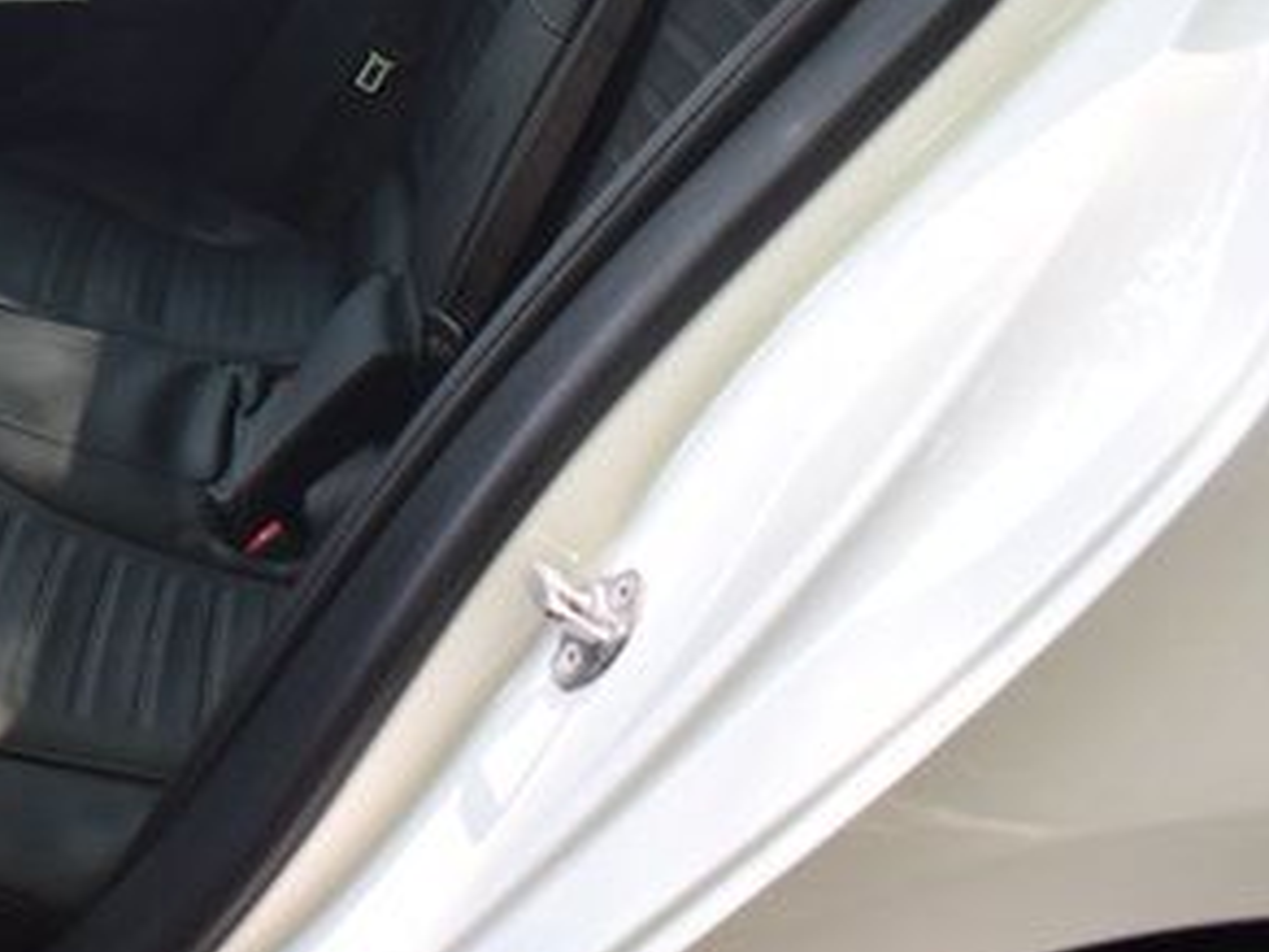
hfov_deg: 31.4
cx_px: 22
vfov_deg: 25.1
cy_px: 141
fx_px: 2090
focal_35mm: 57
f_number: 3.5
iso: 720
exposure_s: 1/250
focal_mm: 18
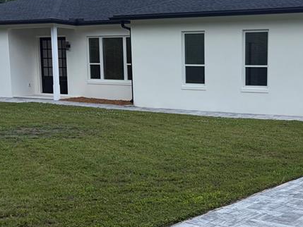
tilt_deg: -9.3
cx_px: 254
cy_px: 159
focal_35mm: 62
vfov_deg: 23.5
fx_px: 543
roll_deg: +0.1
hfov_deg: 30.2
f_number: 1.6
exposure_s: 1/2012
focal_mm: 5.96
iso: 50
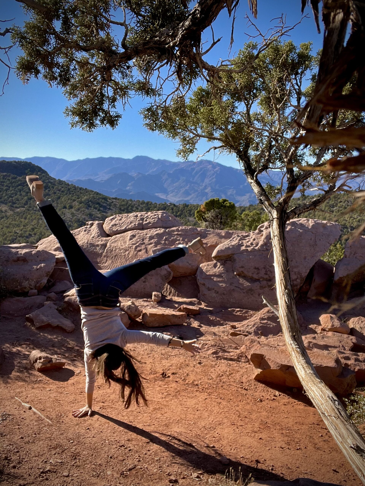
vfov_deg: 60.0
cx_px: 182
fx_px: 422
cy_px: 243
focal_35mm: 30
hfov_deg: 46.8
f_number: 2.2
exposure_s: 1/546
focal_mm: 2.71
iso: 25
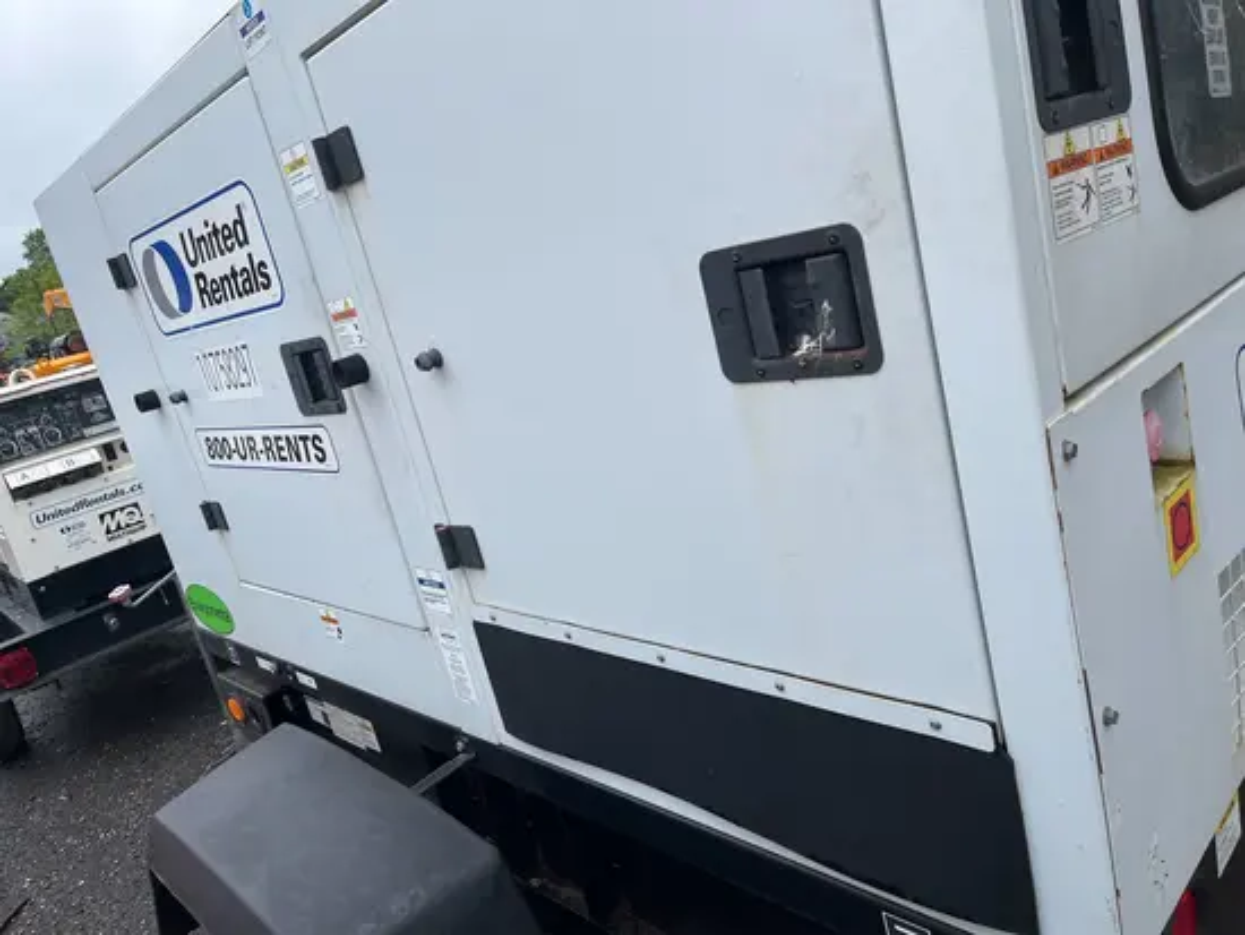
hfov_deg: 67.3
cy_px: 468
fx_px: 936
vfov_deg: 53.1
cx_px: 622
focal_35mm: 26
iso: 50
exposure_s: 1/1862
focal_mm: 5.1
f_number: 1.6
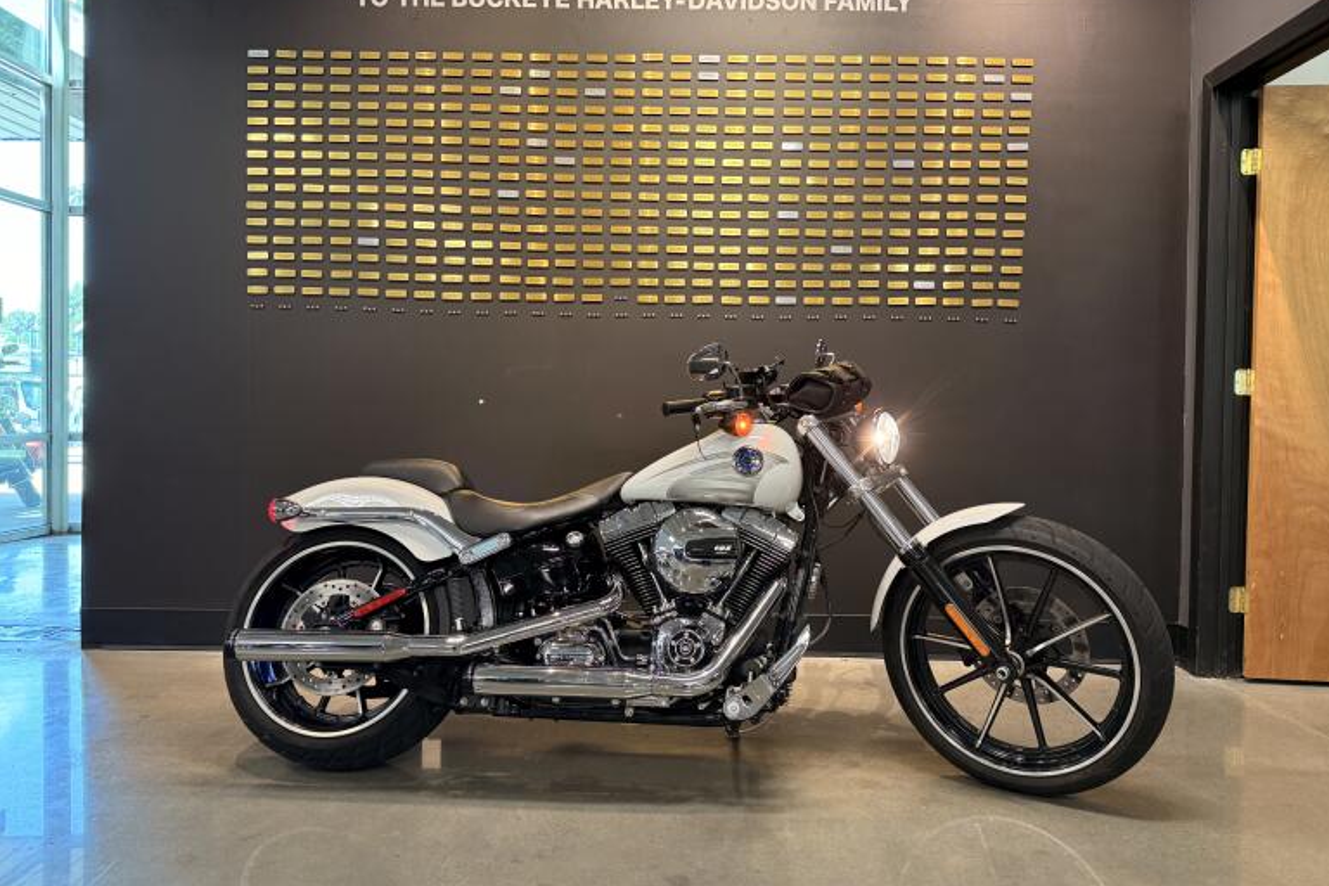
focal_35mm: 26
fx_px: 960
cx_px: 690
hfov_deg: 69.4
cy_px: 412
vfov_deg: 49.5
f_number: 1.78
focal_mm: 6.76
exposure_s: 1/60
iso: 200
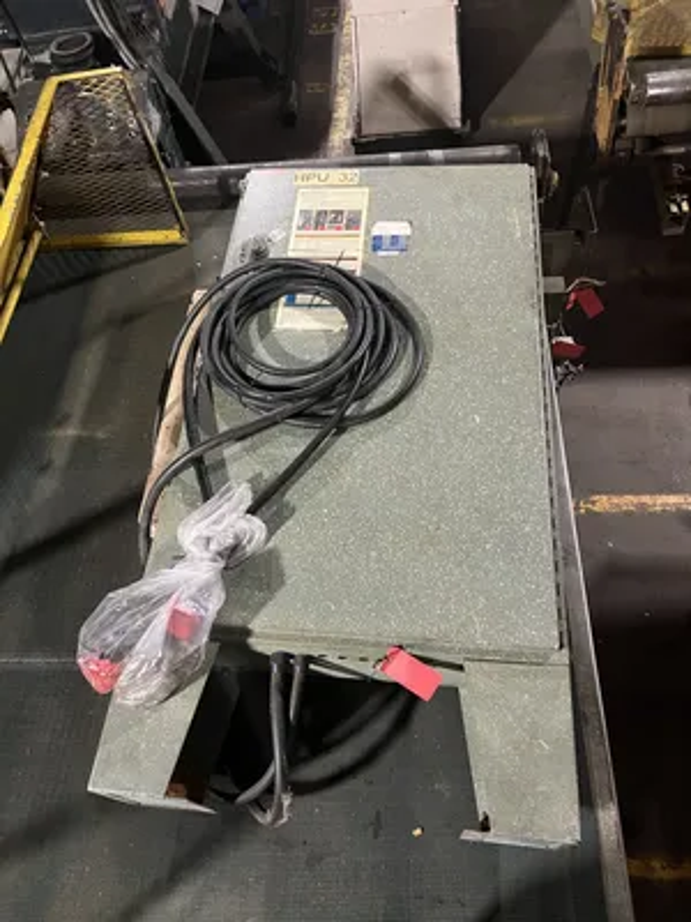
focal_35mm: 26
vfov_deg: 67.3
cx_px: 346
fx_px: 692
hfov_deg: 53.1
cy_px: 461
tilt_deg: -56.8
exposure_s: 1/40
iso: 640
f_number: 1.5
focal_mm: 5.7
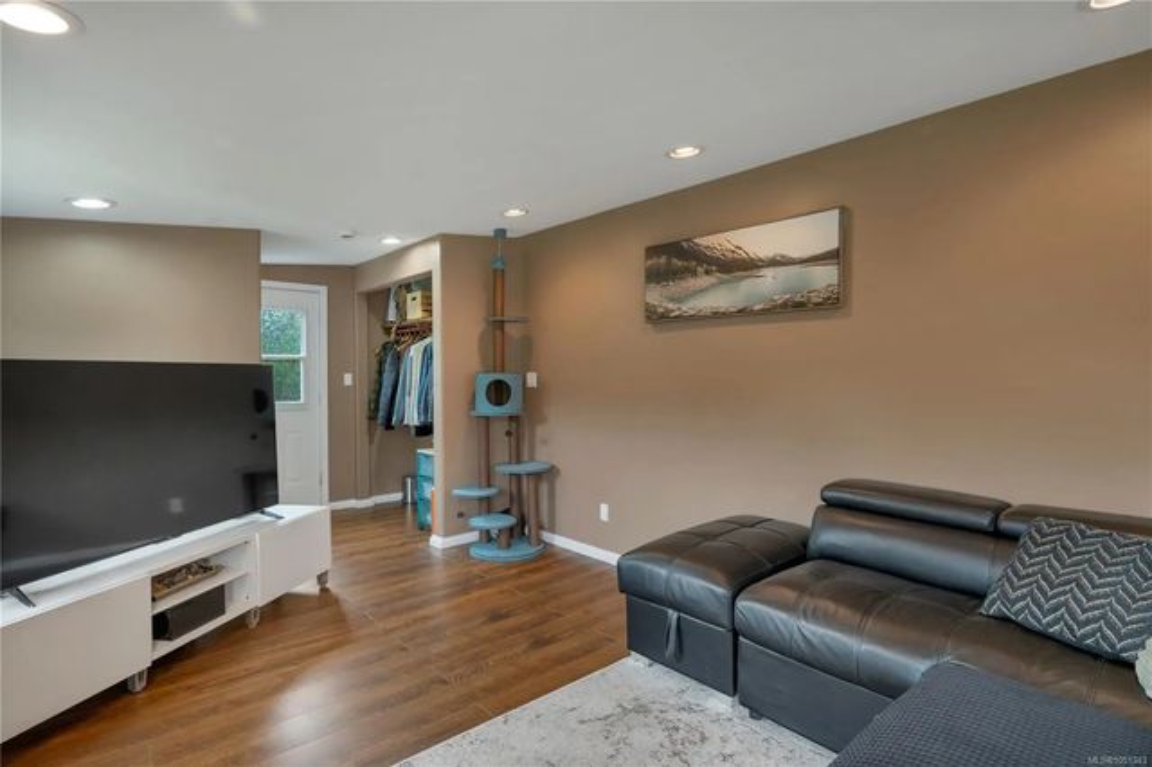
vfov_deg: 68.8
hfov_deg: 91.6
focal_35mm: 18
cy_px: 384
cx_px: 576
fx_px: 560
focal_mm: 17.5
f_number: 5.6
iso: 320
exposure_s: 1/10
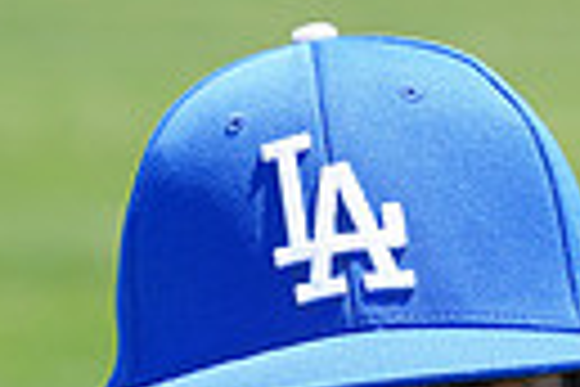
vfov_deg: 1.6
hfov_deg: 2.4
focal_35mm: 864
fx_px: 13919
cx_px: 351
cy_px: 794
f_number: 9
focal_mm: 192
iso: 200
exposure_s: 1/200
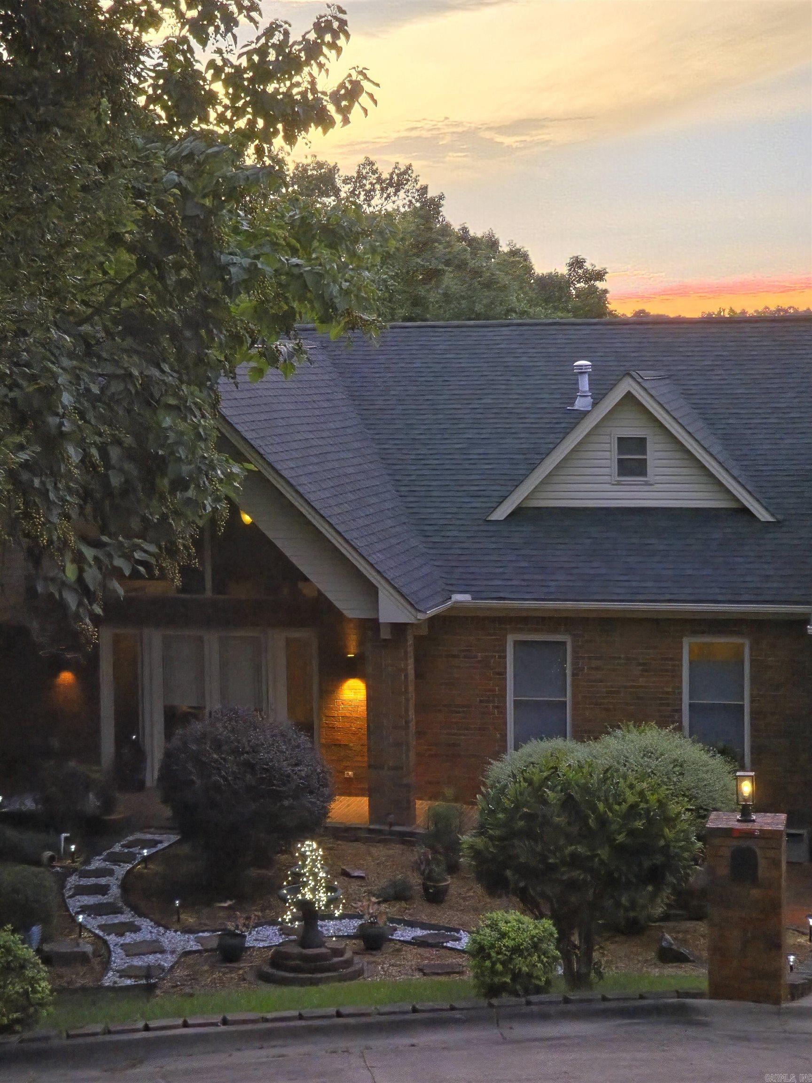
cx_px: 406
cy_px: 542
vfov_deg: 28.2
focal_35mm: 69
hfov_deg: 21.3
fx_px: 2158
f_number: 2.4
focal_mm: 7.9
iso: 3200
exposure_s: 1/30
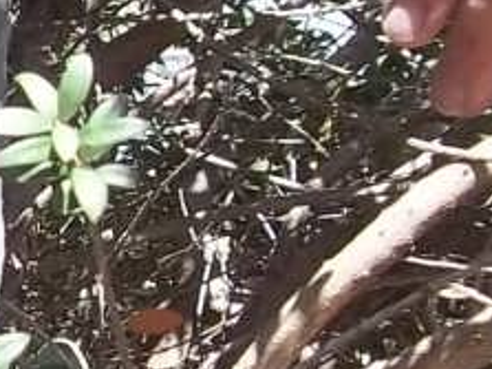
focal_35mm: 172
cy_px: 455
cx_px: -790
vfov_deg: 8.5
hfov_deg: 9.8
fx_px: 2443
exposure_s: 1/320
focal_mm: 5.7
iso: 80
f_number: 2.9
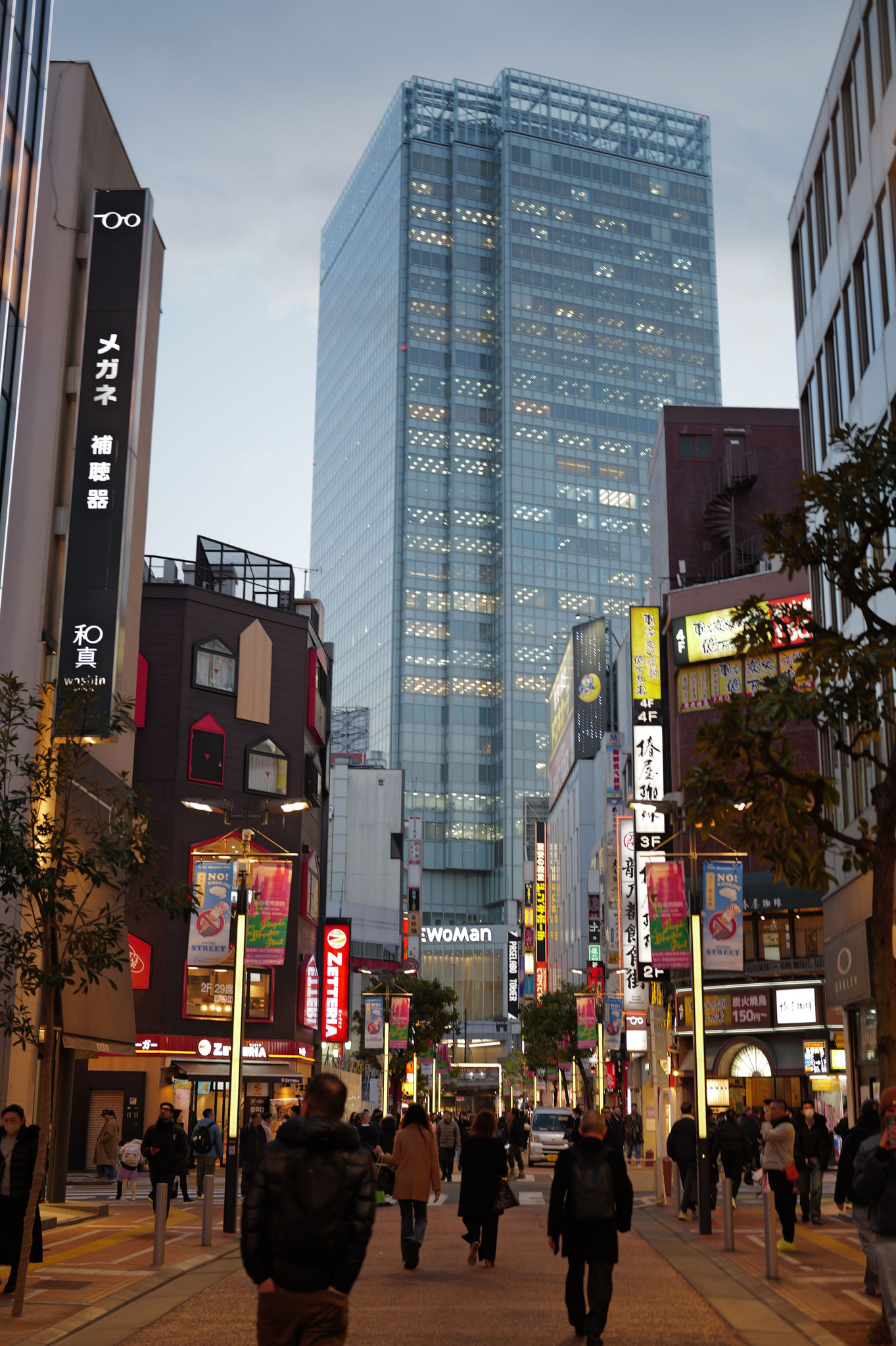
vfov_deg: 45.5
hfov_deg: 31.2
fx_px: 1607
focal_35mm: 43
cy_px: 673
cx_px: 448
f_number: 2
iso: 160
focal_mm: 43
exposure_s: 1/80
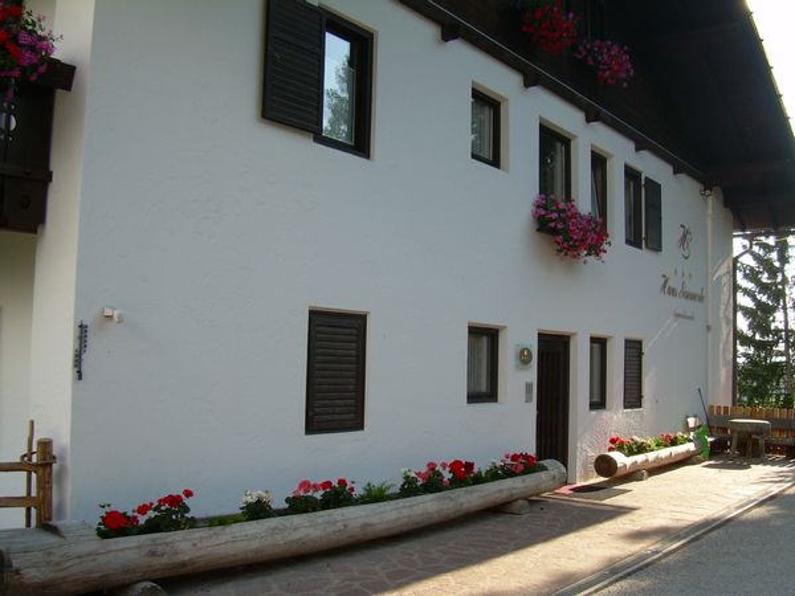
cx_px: 398
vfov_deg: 37.7
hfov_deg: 49.0
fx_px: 873
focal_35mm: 38
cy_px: 298
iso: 50
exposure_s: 1/162
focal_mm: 6.3
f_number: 4.6
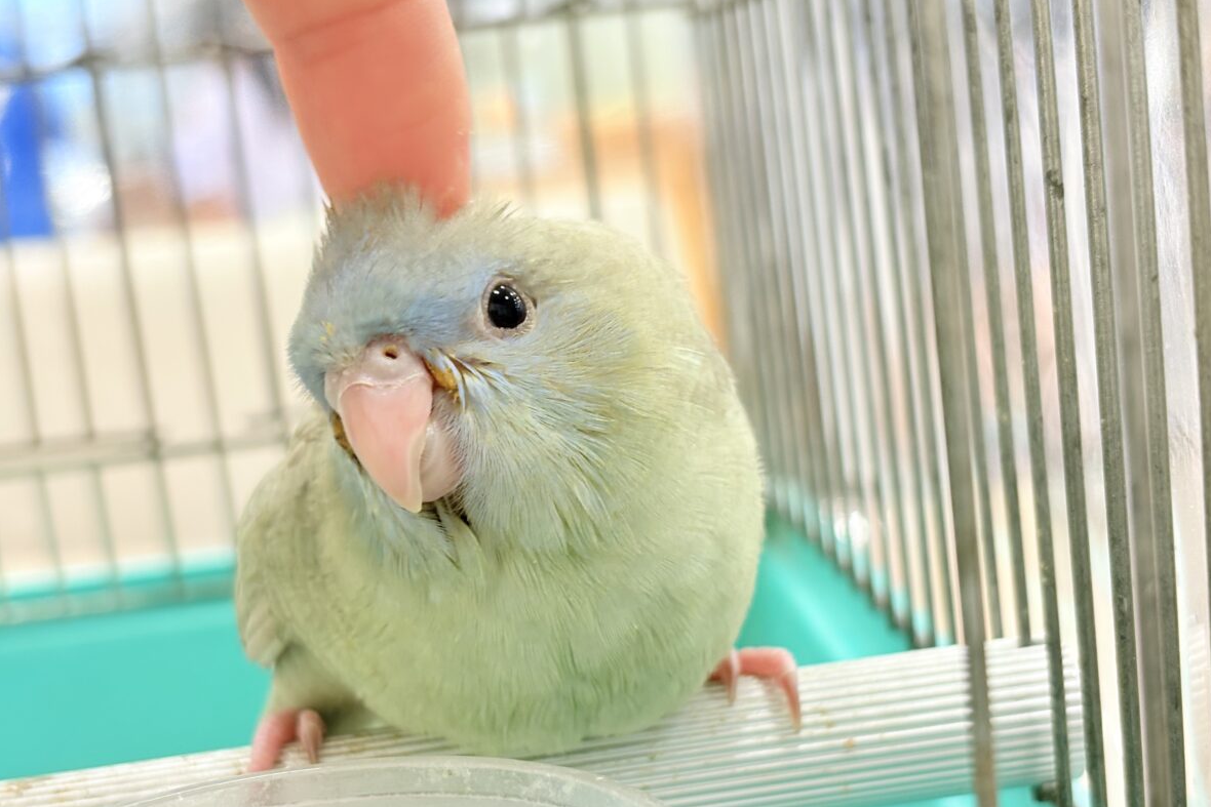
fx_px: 1850
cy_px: 425
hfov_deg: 36.2
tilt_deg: -9.1
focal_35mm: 55
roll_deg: +7.1
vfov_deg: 24.6
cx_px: 615
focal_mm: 5.96
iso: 100
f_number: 1.6
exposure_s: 1/50
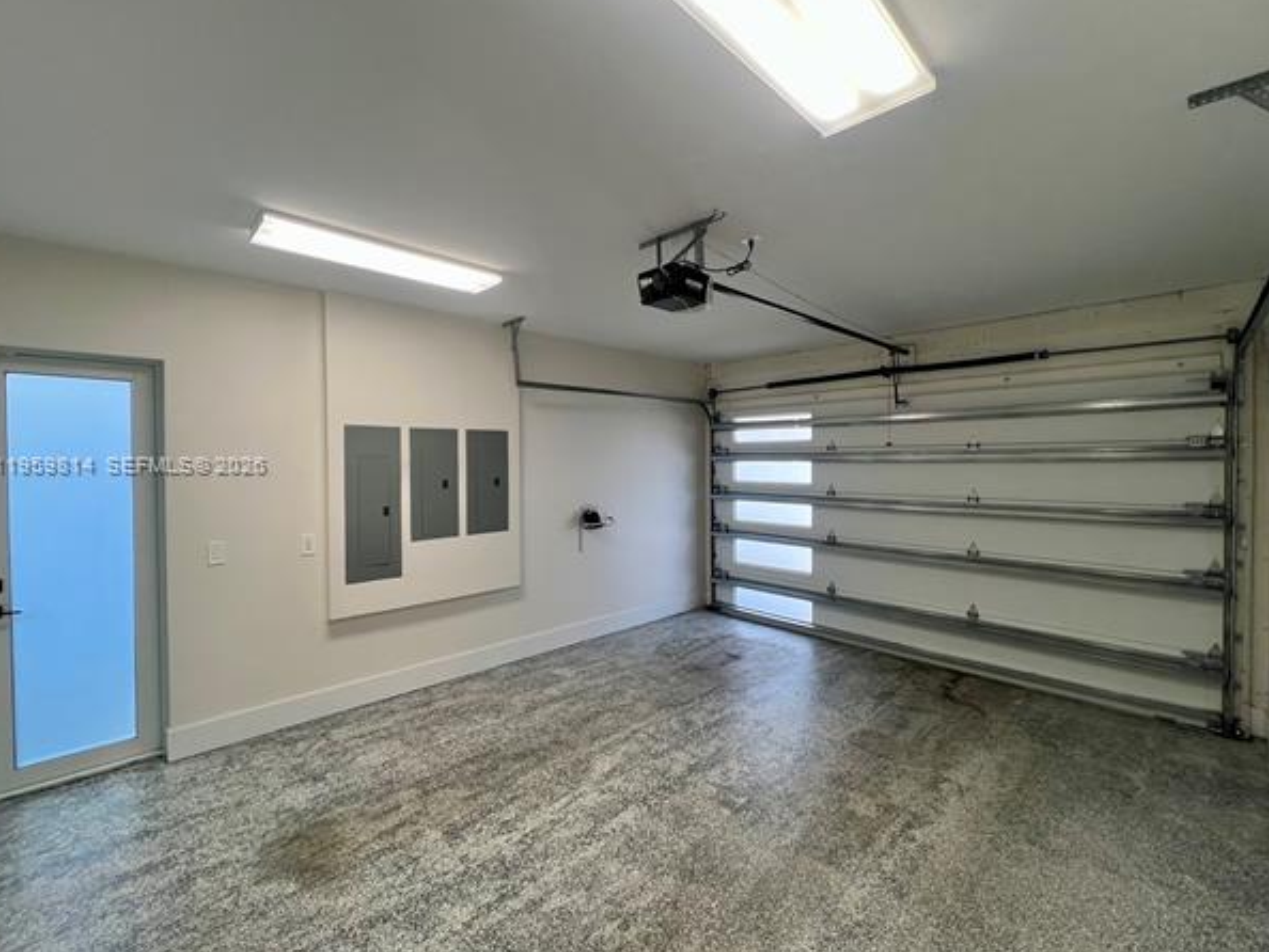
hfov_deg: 102.0
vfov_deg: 85.7
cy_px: 465
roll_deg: +0.2
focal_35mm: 14
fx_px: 513
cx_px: 656
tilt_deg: -1.4
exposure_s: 1/120
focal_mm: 1.57
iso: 64
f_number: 1.8
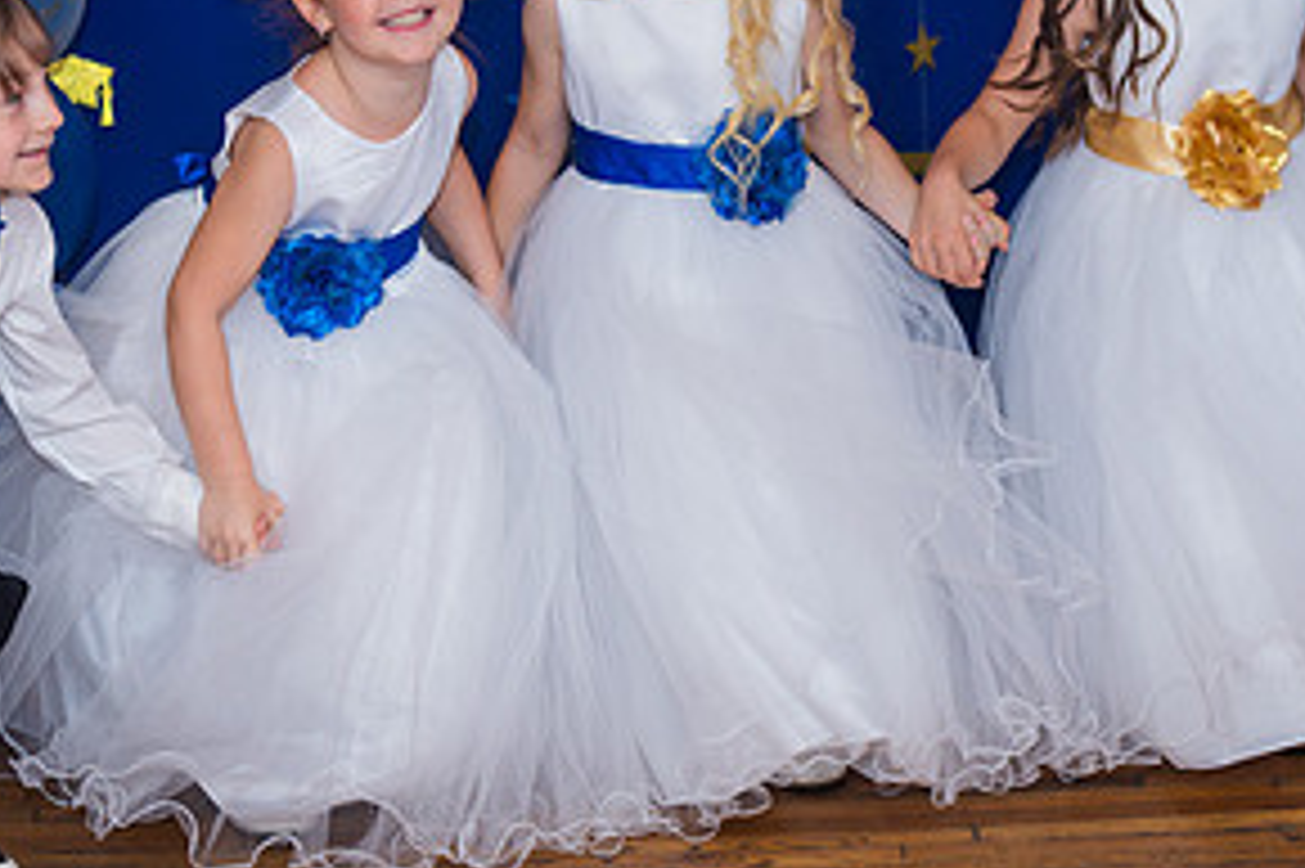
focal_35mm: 140
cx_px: 909
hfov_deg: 14.6
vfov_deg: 9.7
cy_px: 52
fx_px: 5072
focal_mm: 70
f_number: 3.5
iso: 320
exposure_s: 1/200
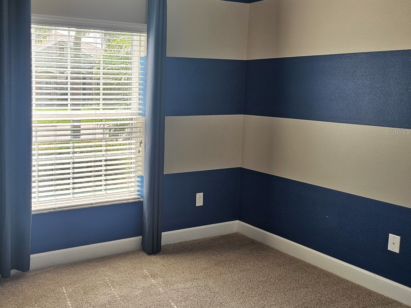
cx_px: 106
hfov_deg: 49.4
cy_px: 131
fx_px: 428
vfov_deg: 39.6
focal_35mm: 36
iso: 50
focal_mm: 5.4
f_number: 1.8
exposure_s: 1/120
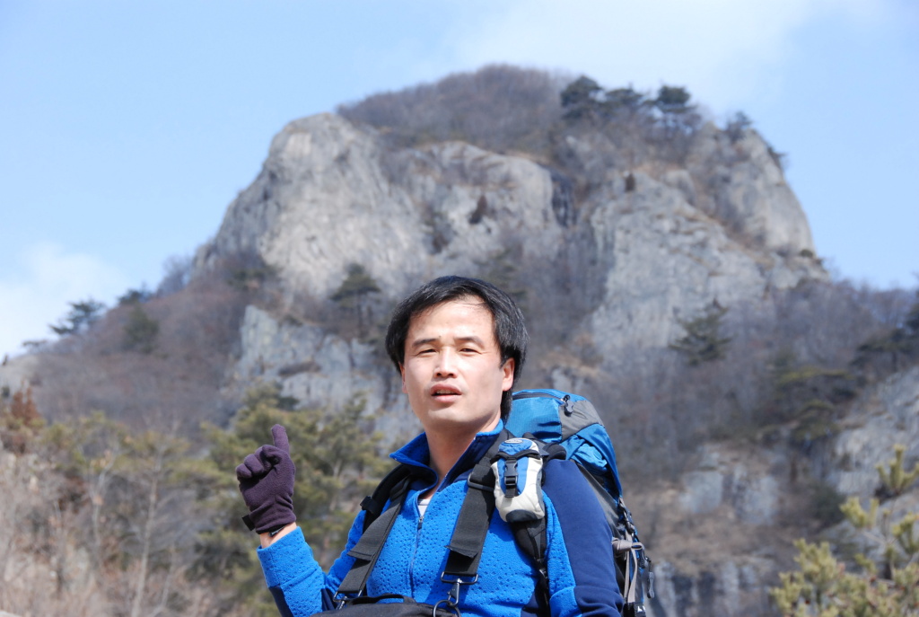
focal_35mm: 105
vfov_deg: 13.1
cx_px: 460
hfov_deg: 19.4
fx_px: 2685
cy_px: 308
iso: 800
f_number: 8
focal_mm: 70
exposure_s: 1/1000
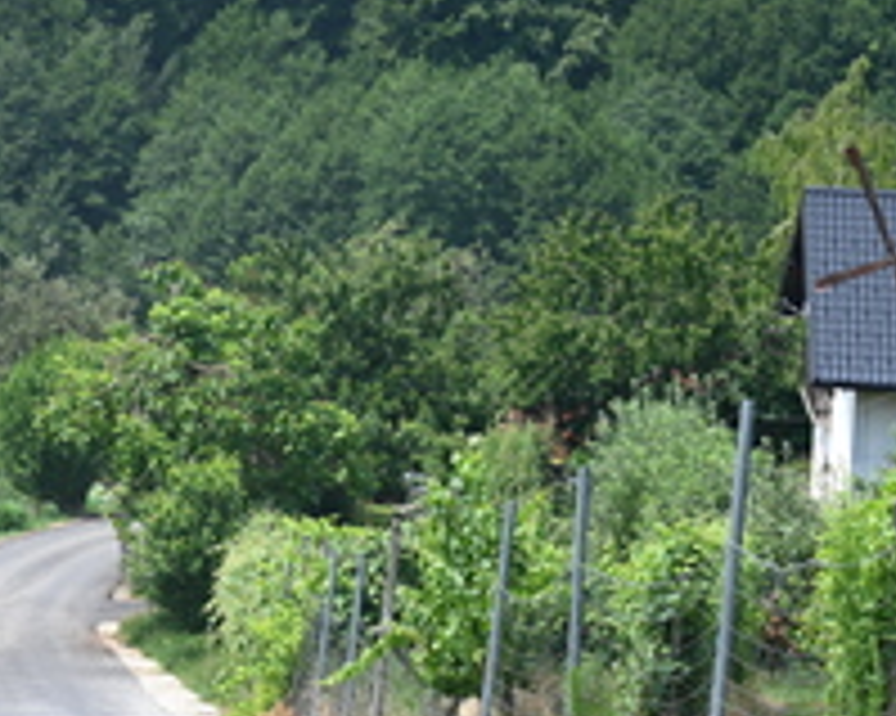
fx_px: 6759
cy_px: 536
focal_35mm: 255
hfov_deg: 7.6
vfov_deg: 6.1
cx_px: 198
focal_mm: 120
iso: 100
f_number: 6.3
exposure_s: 1/320
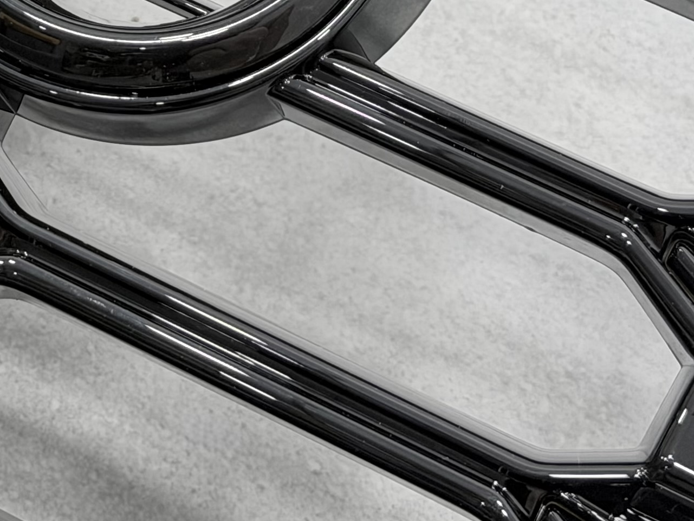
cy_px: -157
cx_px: -238
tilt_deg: -47.5
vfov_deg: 10.1
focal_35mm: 144
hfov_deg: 13.2
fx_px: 2887
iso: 50
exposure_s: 1/100
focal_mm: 6.76
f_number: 1.78
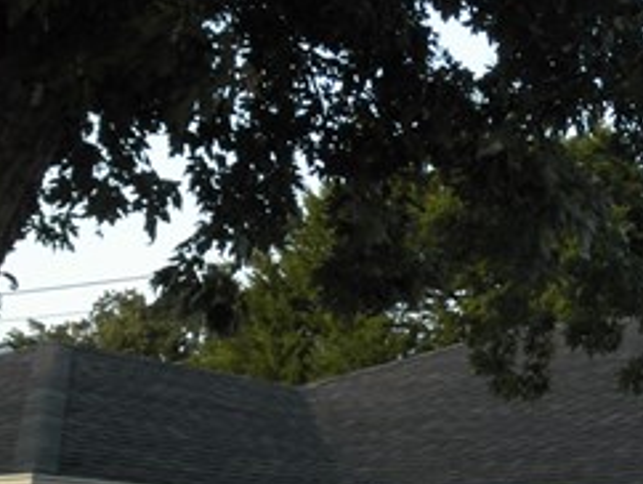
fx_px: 2752
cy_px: 247
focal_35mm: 148
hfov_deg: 13.1
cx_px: 656
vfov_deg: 10.0
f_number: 3.2
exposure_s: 1/125
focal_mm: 6.1
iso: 64
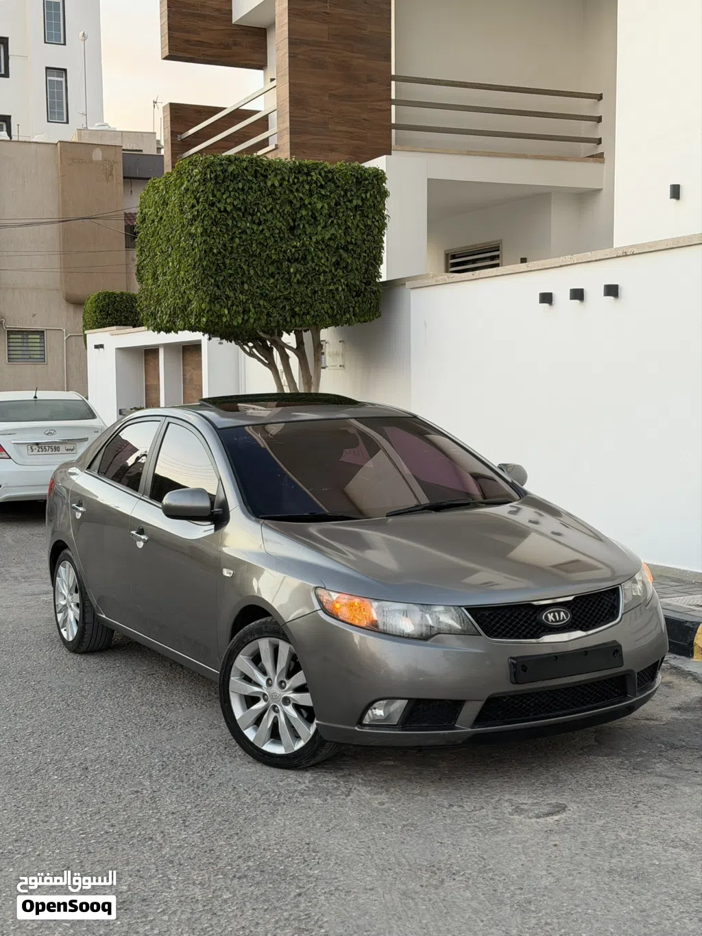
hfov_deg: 30.3
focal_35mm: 48
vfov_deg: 39.7
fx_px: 1298
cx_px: 351
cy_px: 468
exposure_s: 1/87
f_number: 1.78
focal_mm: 6.76
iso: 100
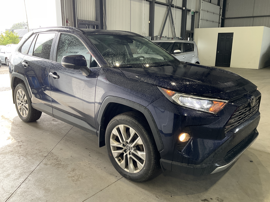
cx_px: 135
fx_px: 226
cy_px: 101
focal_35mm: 29
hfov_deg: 61.7
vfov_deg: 48.2
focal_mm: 3
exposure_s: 1/122
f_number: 1.8
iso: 64
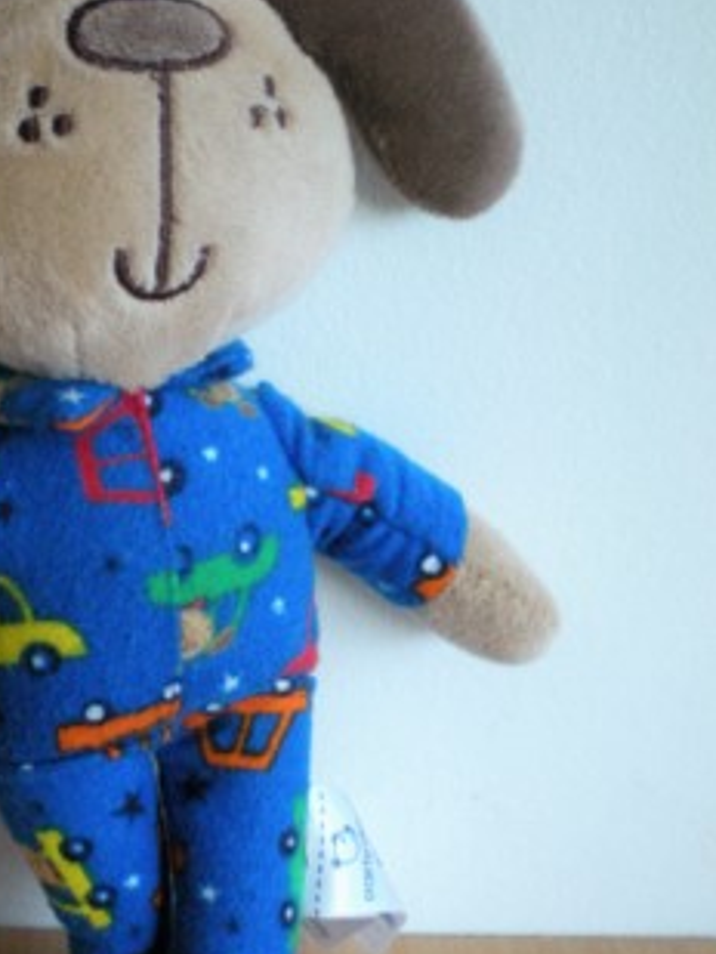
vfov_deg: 30.1
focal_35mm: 64
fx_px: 1764
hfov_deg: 22.7
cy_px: 590
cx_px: 167
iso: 200
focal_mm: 6.3
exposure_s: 1/51.7
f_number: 3.1
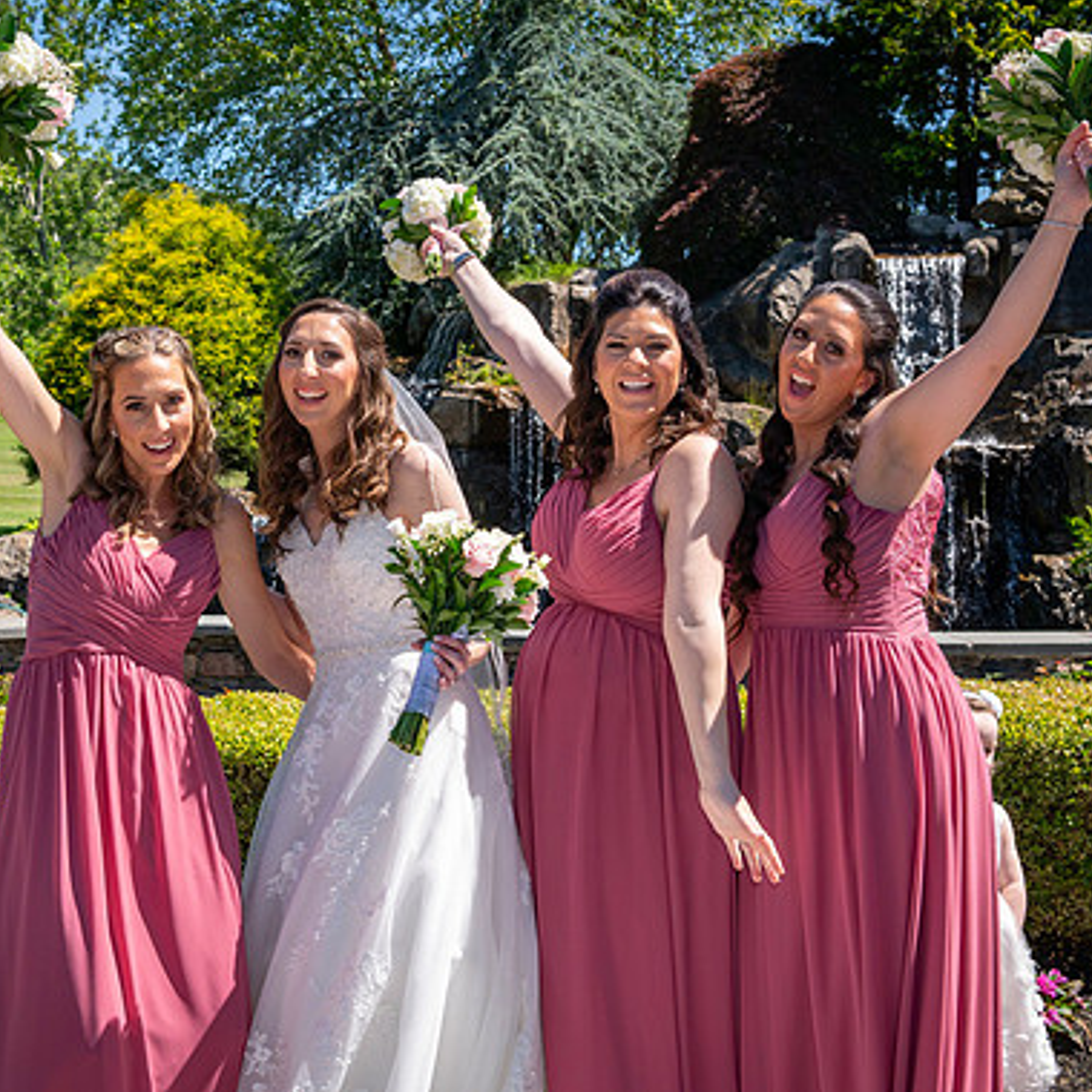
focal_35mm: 57
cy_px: 540
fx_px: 2034
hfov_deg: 30.0
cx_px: 451
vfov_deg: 30.0
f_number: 9
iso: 500
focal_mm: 44
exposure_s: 1/1000
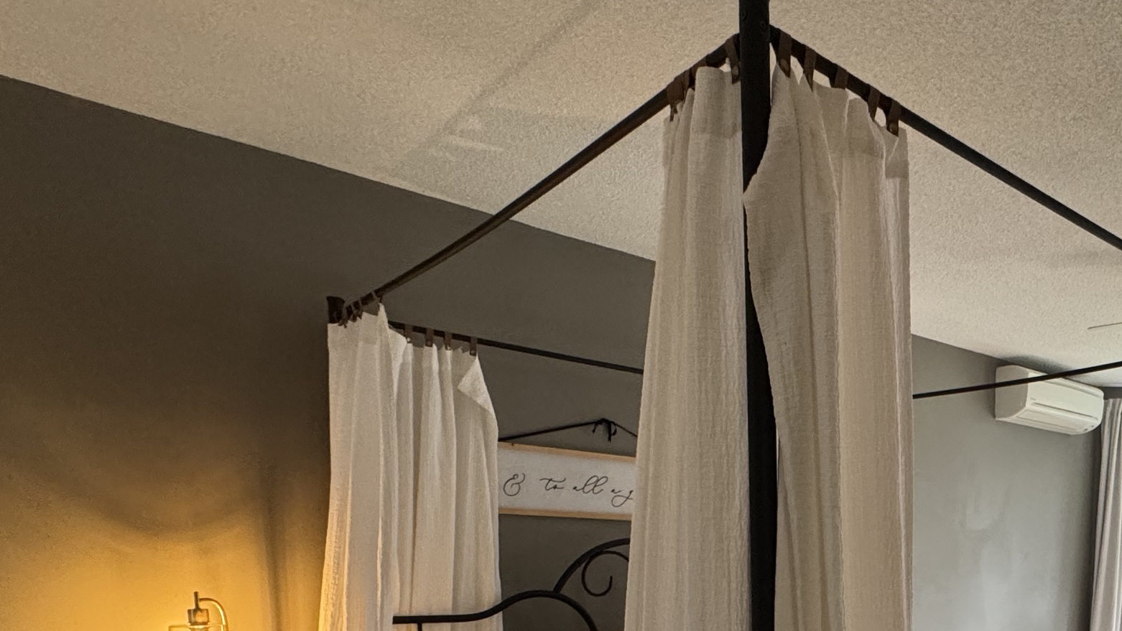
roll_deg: -1.0
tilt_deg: -8.4
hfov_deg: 58.5
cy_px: 673
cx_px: 925
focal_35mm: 30
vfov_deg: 34.3
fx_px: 893
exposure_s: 1/60
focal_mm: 2.22
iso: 400
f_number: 2.2
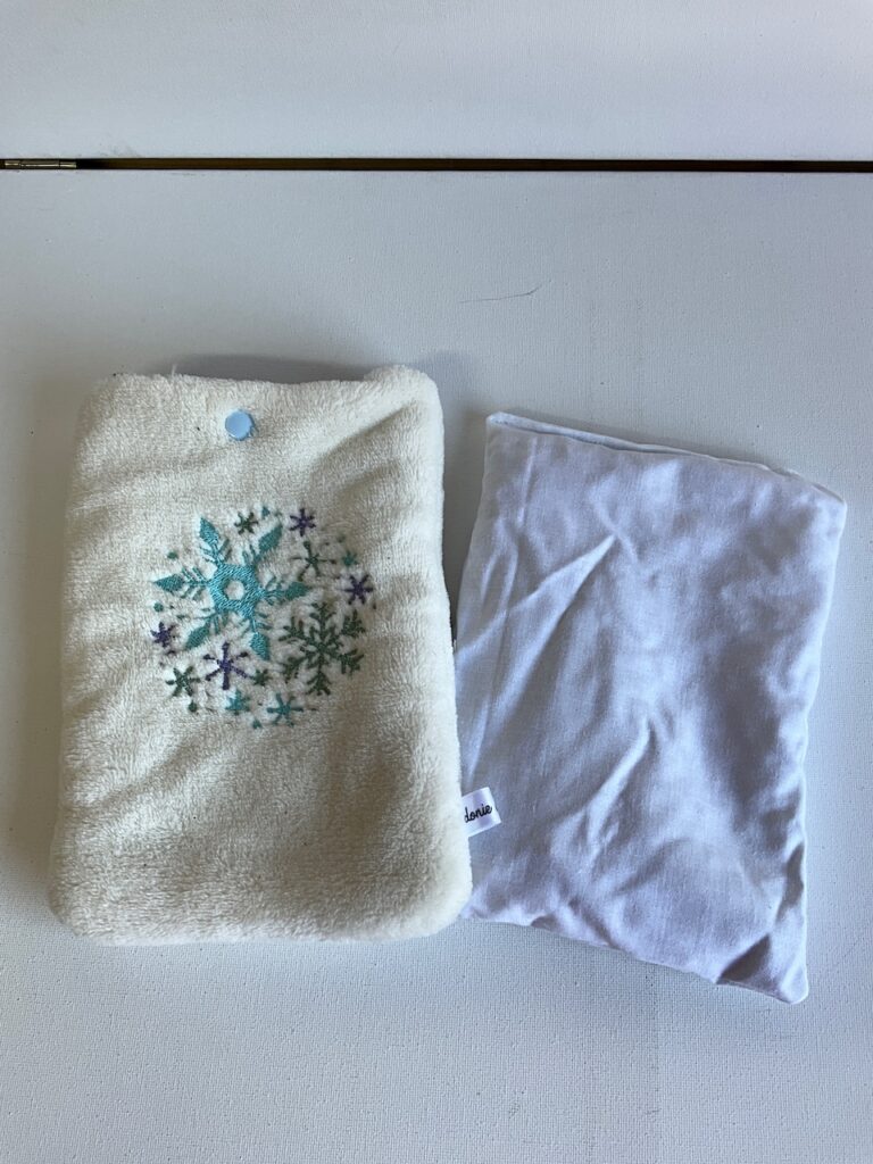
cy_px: 582
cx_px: 436
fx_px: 975
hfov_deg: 48.2
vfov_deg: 61.7
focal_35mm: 29
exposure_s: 1/100
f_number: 1.8
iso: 16
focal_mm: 3
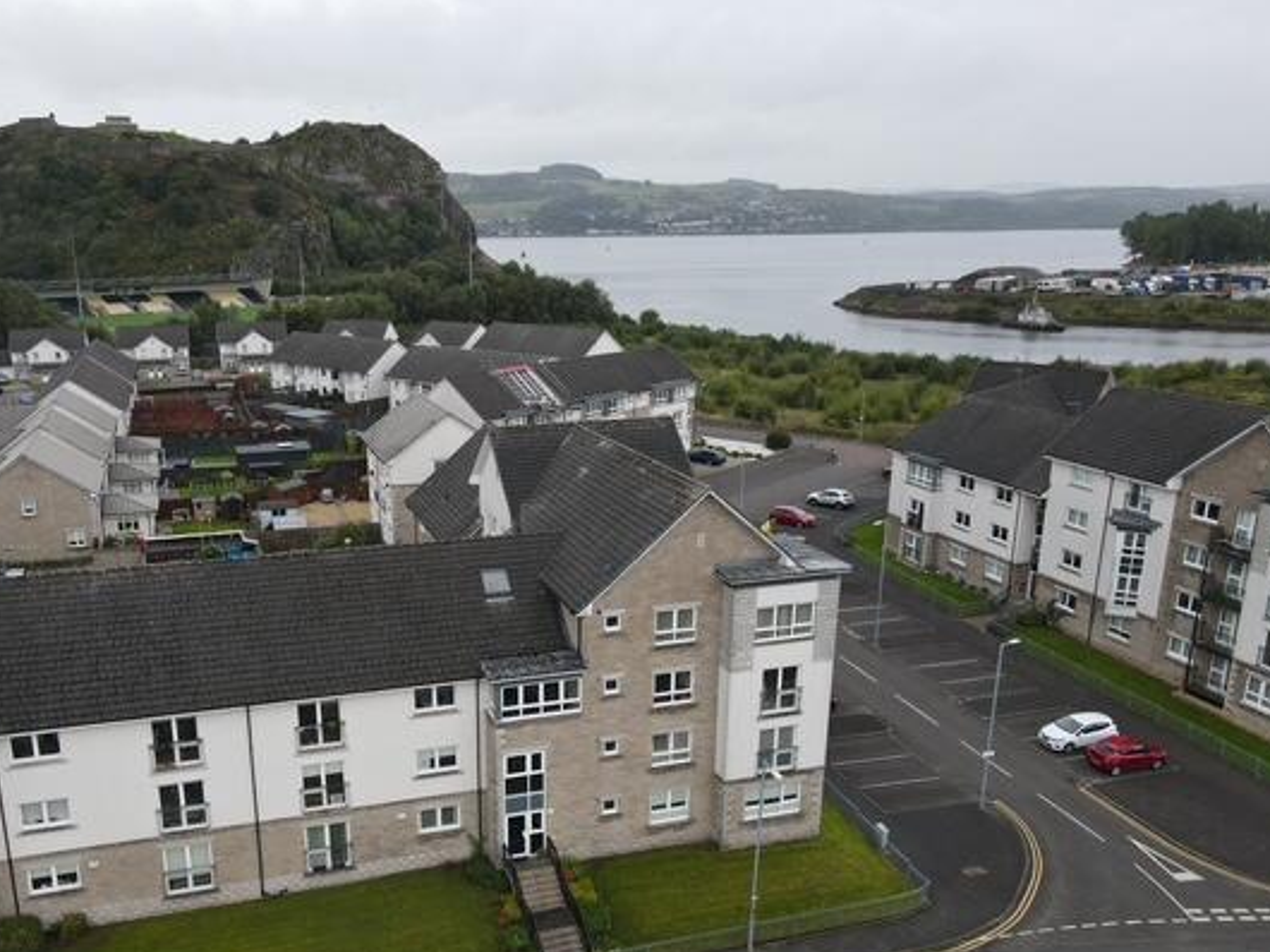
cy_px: 564
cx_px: 537
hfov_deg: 61.4
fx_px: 1063
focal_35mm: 29
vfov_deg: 48.0
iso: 100
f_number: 2.8
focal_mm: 4.5
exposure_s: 1/180
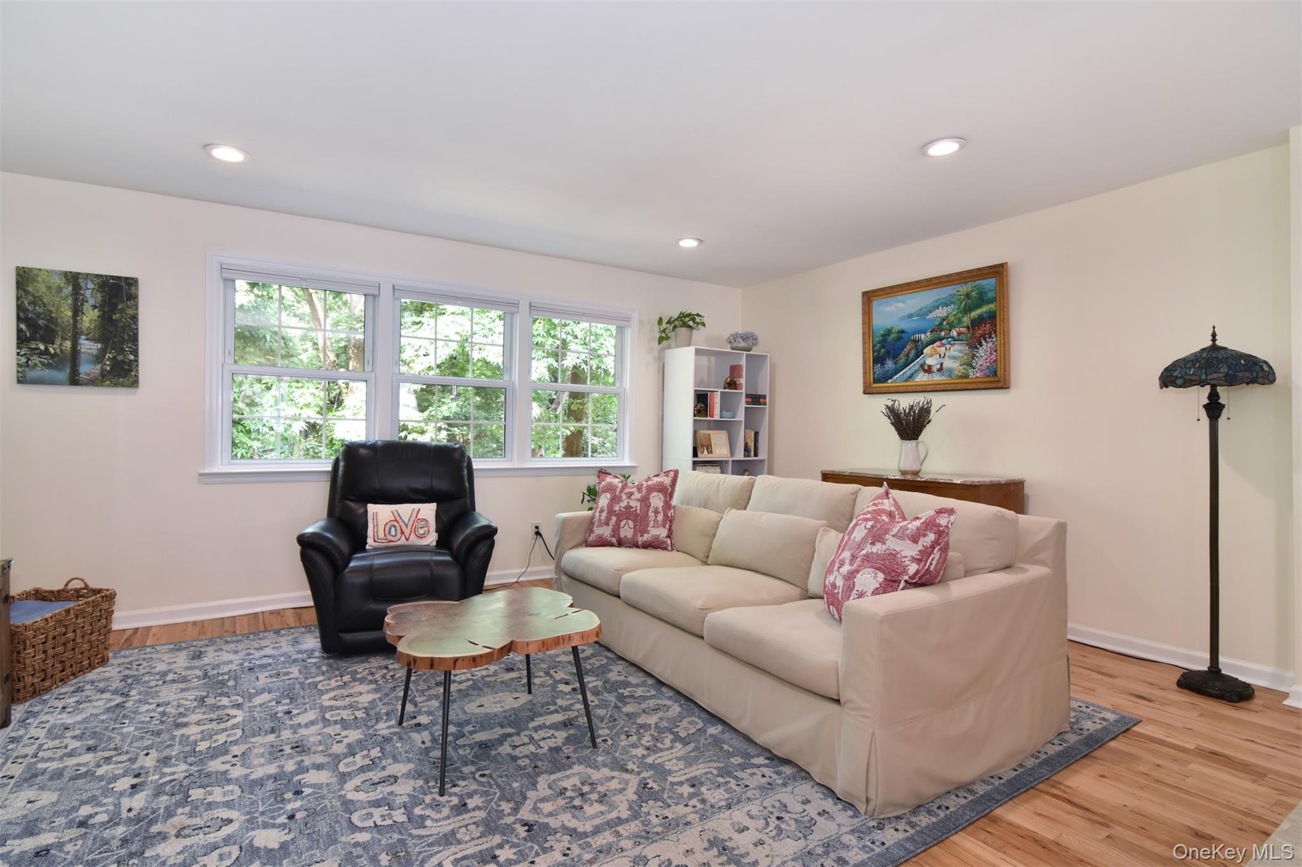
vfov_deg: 72.0
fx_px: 597
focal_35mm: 16
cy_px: 434
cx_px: 651
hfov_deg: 95.0
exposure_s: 1/25
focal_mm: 11
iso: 640
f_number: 8
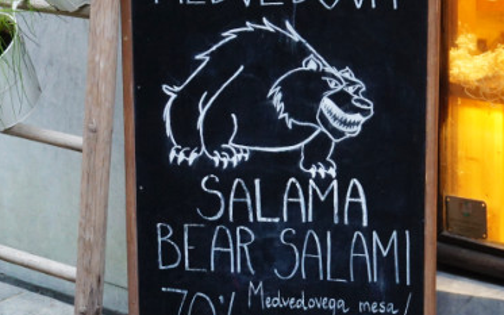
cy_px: 132
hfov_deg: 19.2
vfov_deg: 12.1
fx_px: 1484
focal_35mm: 108
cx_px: 309
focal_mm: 33
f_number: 5
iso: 1000
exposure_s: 1/60
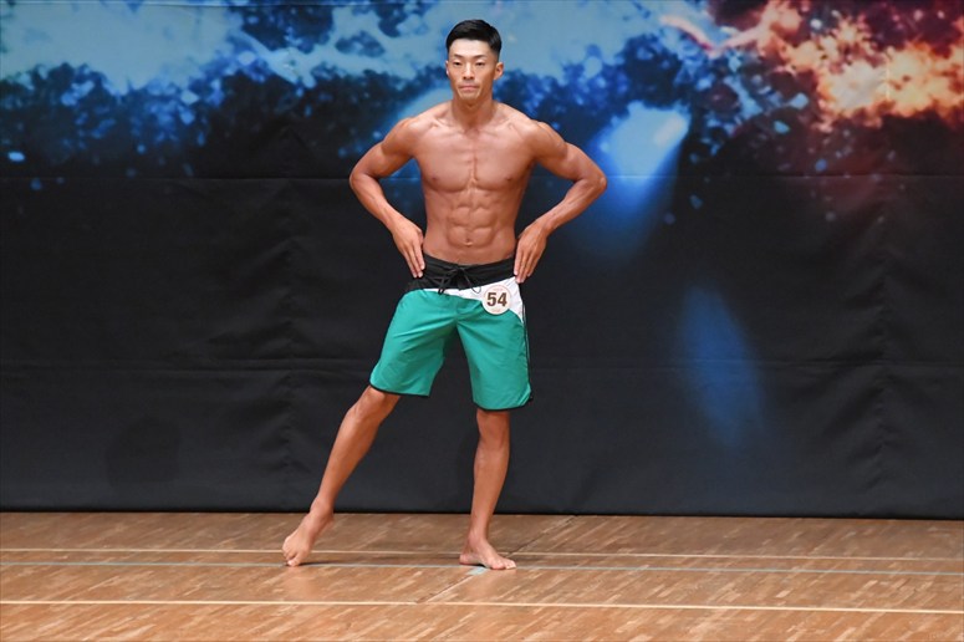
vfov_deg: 4.4
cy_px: 321
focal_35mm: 315
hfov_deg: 6.5
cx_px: 482
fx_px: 8431
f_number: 5.6
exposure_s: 1/400
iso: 8000
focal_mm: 210
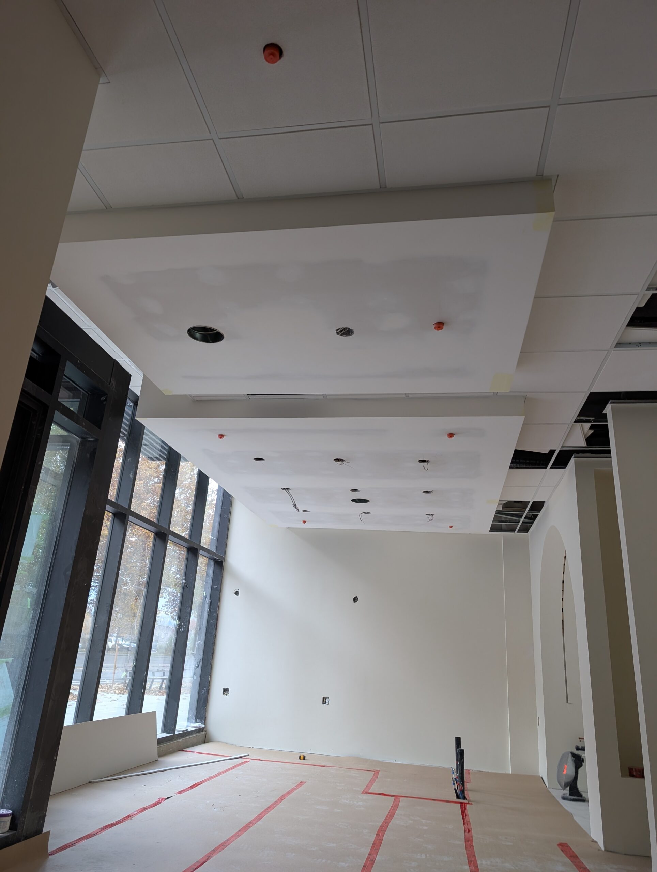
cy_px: 436
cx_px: 328
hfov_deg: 56.9
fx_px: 606
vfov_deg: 71.5
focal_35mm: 24
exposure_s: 1/55.9
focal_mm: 6.9
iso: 33
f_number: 1.68
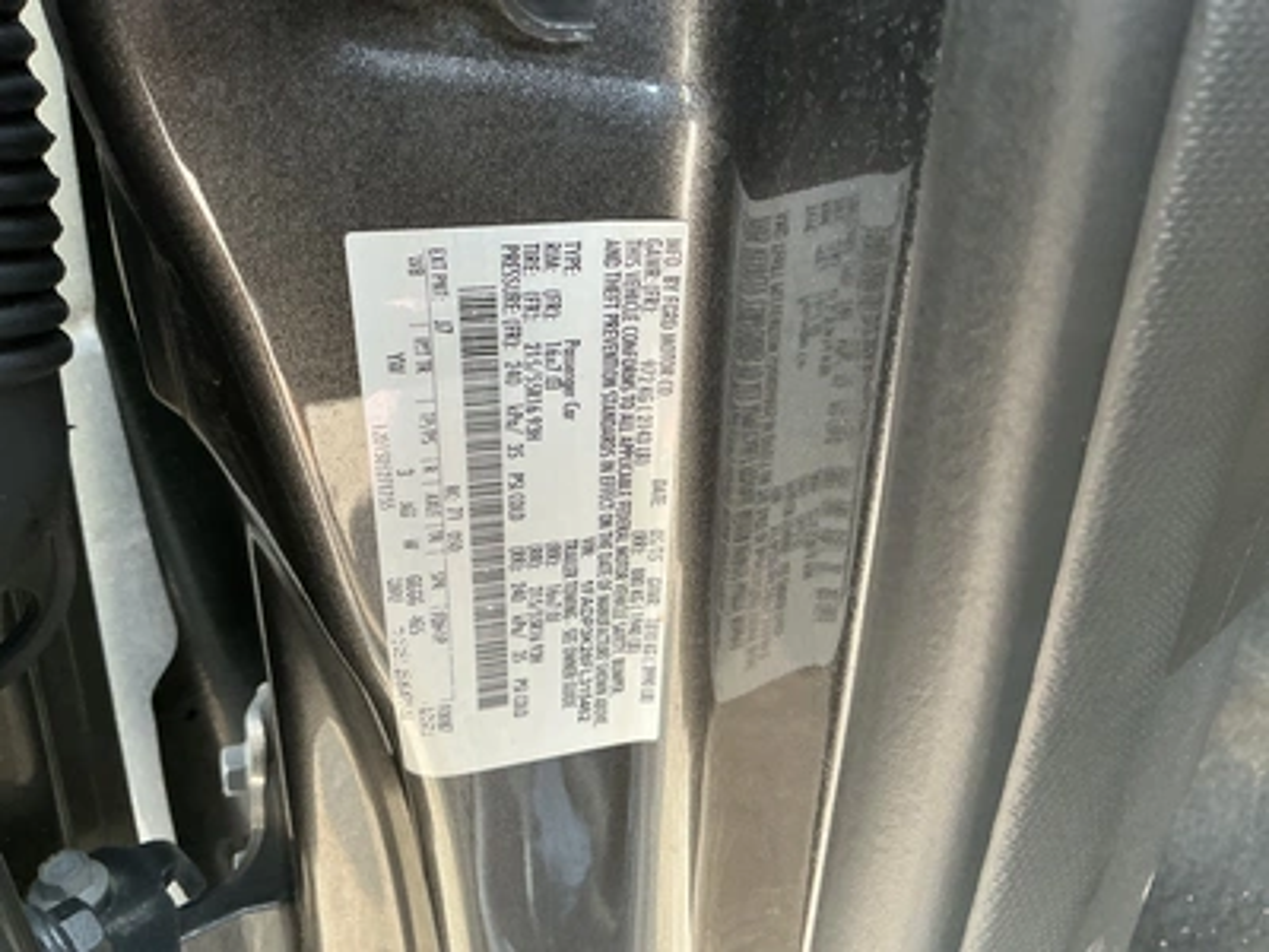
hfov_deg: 63.4
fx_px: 1026
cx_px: 634
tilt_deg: -32.2
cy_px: 476
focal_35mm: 28
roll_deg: -0.6
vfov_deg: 49.7
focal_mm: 3
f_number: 1.8
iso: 64
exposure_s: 1/69
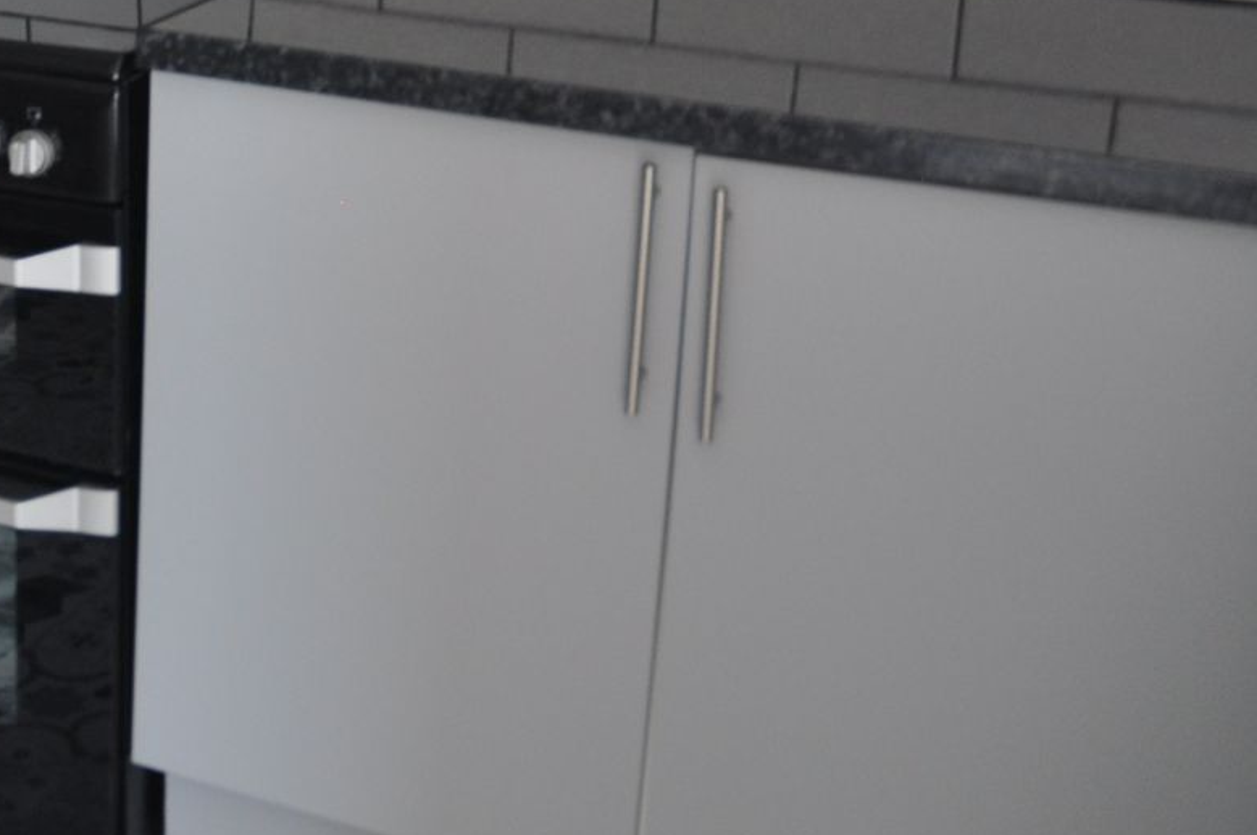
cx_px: -331
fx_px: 2475
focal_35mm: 71
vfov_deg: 18.8
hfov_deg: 25.1
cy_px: 94
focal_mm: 18
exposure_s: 1/60
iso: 560
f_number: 4
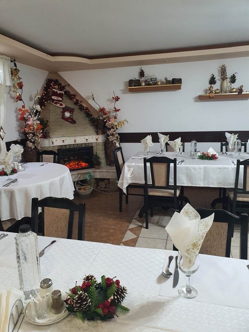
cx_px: 124
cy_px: 166
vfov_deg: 67.3
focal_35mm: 26
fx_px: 249
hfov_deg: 53.1
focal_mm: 4.3
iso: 400
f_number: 2.4
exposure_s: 1/50
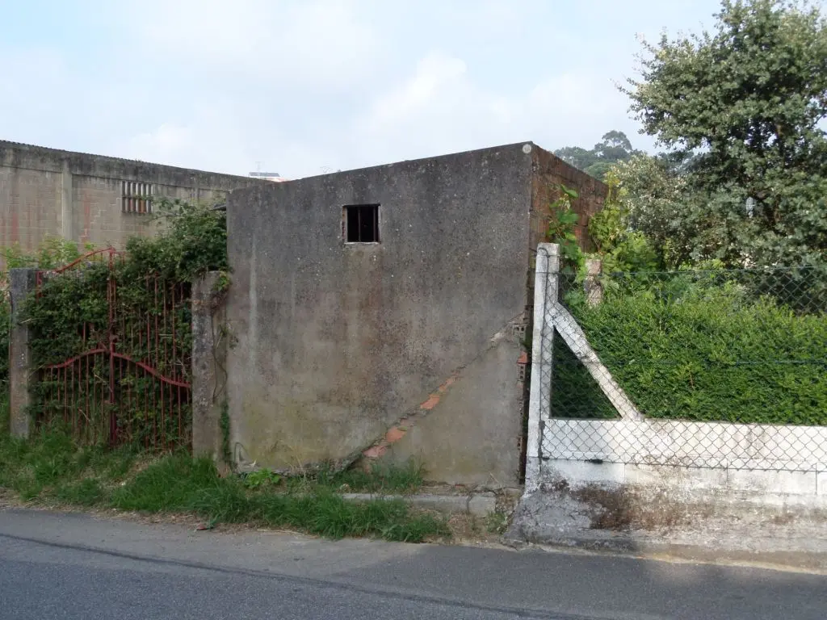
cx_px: 414
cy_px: 310
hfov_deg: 45.8
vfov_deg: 35.1
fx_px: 980
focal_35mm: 41
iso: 80
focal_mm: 6.8
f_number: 3.6
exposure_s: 1/350
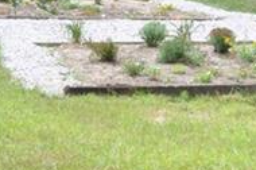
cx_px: 662
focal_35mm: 194
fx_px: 1377
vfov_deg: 7.0
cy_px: -24
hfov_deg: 9.2
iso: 400
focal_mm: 24
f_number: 9
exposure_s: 1/200
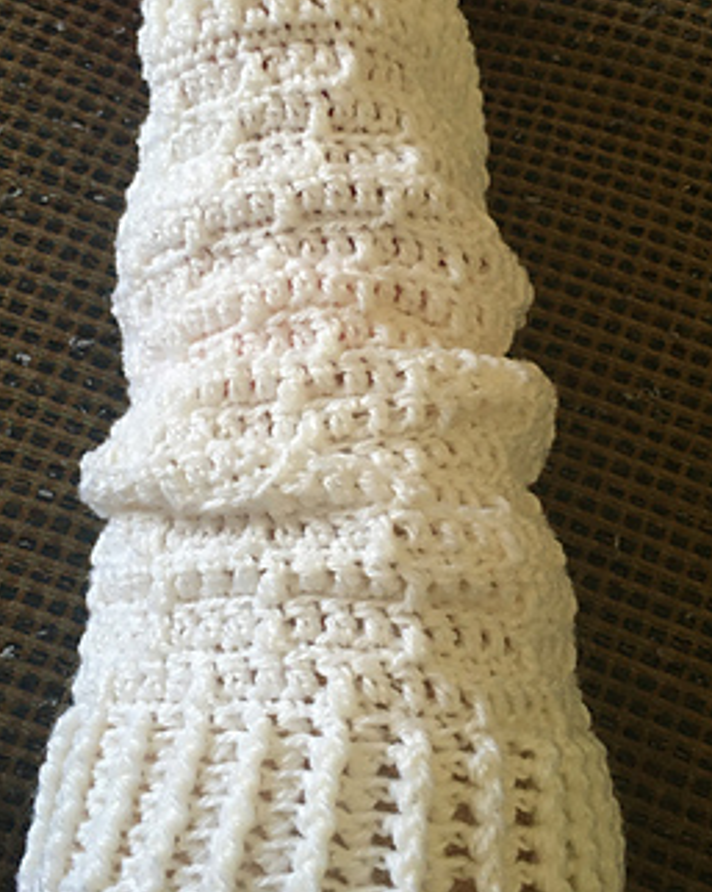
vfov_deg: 41.8
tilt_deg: -68.0
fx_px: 1161
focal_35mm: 44
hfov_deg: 34.1
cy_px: 352
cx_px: 309
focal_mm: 4.15
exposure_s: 1/30
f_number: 2.2
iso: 125
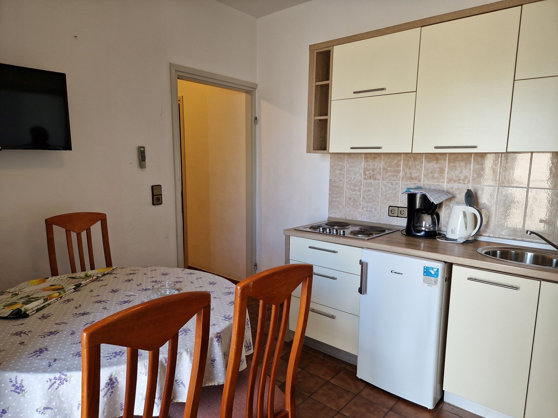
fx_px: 371
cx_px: 279
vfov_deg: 58.9
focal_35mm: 23
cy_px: 209
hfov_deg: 73.9
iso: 80
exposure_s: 1/100
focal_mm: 5.4
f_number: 1.8
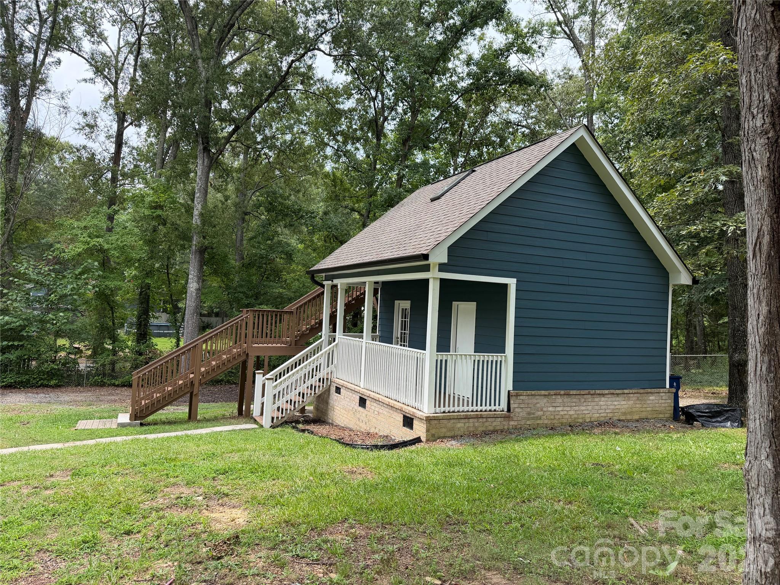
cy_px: 292
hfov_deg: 71.6
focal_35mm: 24
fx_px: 541
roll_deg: -3.6
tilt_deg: +2.0
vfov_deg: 56.8
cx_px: 390
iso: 100
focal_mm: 6.76
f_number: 1.78
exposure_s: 1/1156
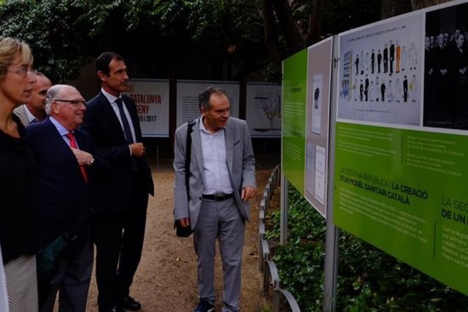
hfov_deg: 54.4
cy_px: 156
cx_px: 234
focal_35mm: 35
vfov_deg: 37.9
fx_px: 455
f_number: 2.8
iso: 800
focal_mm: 23
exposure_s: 1/250
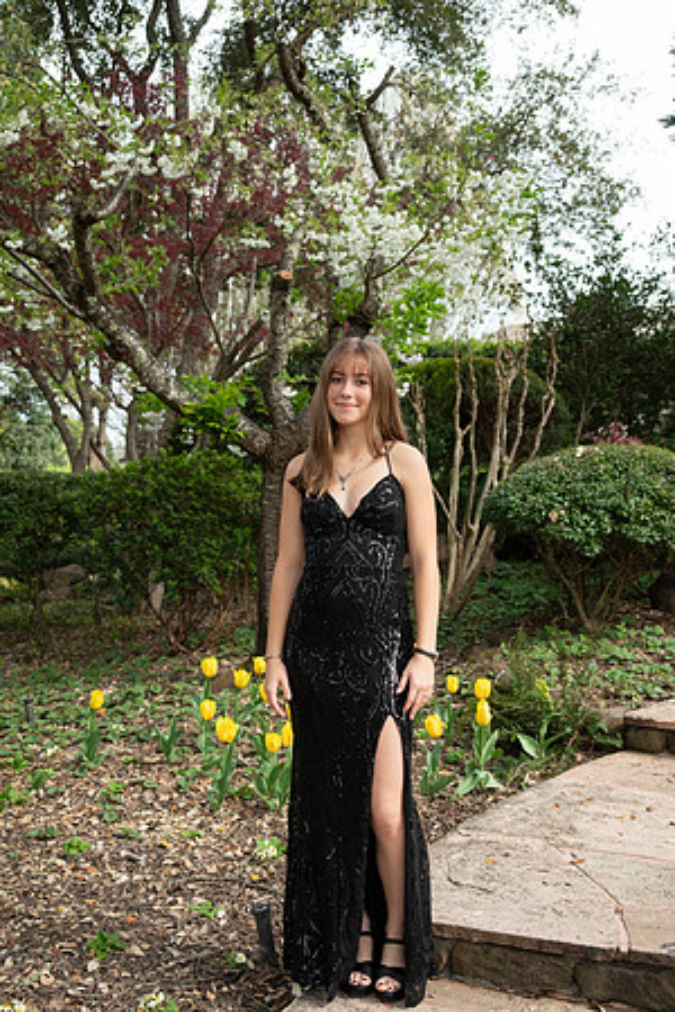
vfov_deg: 48.5
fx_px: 1125
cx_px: 338
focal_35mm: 40
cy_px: 506
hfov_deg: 33.4
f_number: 5.6
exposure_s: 1/1000
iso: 1250
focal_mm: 40
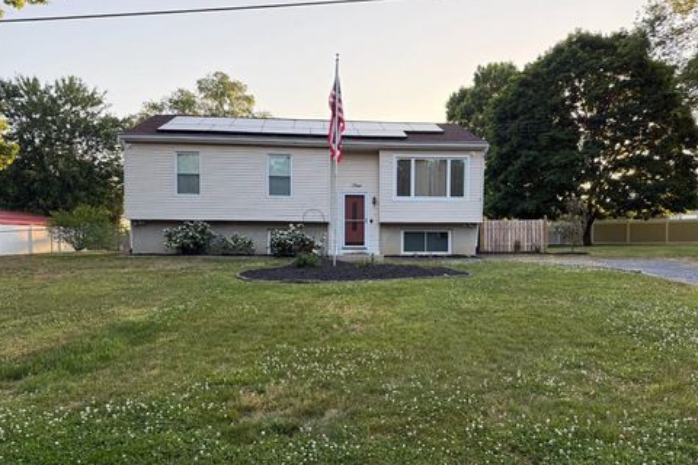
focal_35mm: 26
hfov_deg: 69.4
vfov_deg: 49.5
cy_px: 255
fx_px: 504
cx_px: 355
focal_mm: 6.76
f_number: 1.78
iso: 100
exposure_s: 1/476
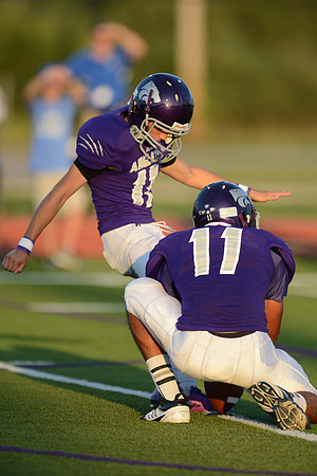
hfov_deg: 2.5
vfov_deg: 3.7
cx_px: 158
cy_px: 238
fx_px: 7264
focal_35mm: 550
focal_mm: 550
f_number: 4
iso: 800
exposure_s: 1/2000
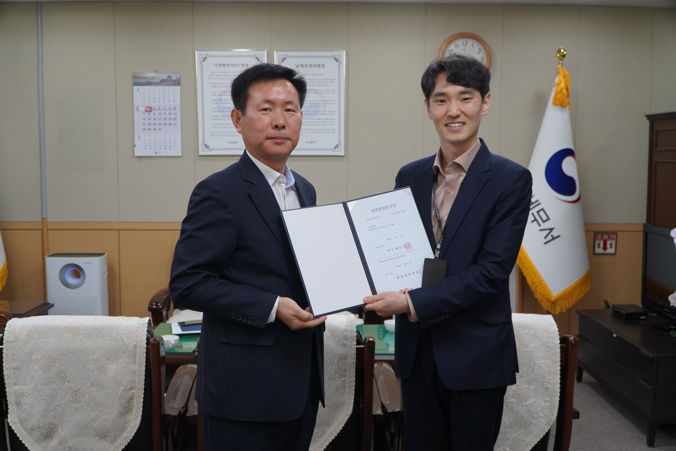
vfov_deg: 36.9
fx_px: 676
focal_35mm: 36
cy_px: 226
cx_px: 338
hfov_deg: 53.1
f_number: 4
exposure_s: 1/160
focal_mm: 24
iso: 640
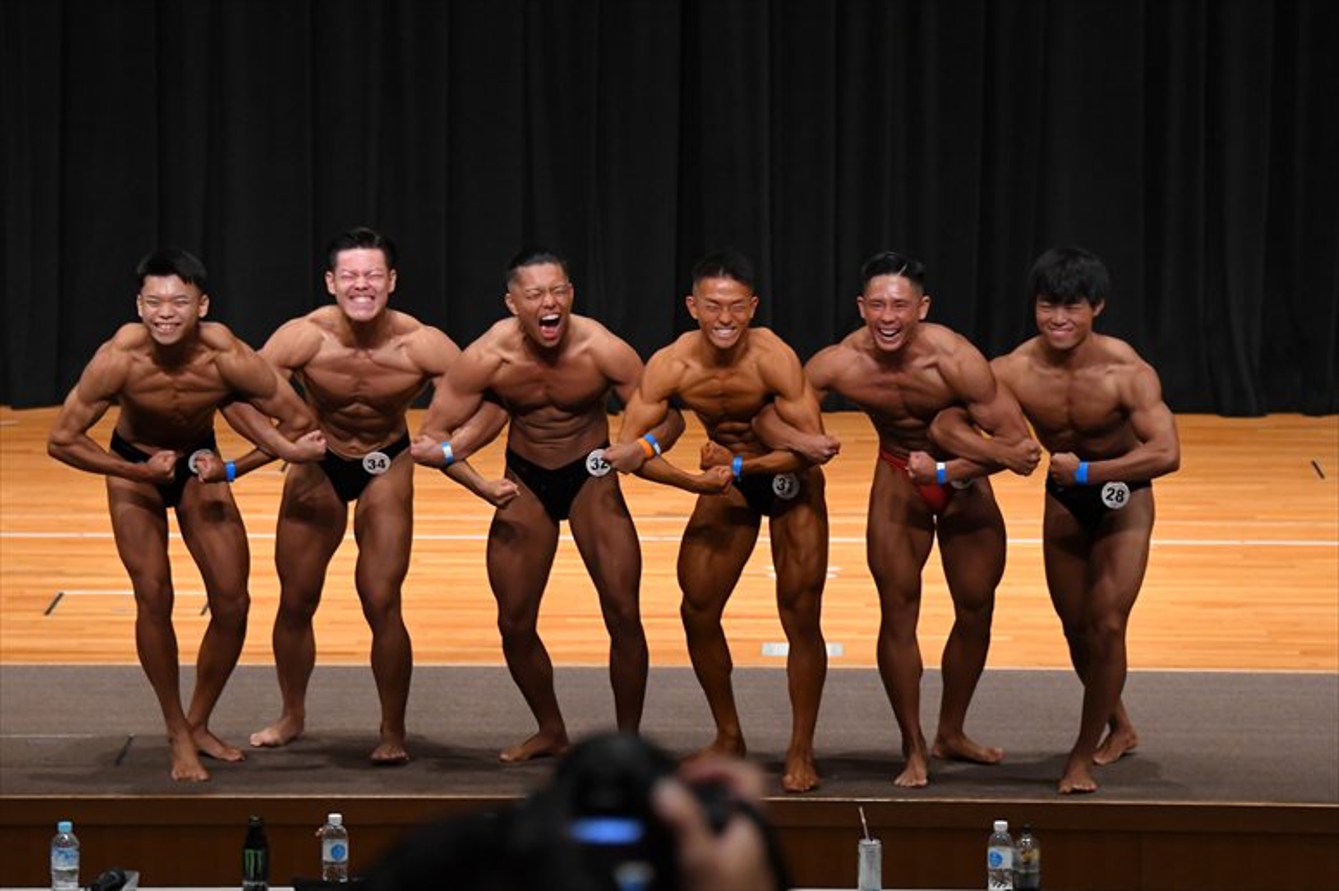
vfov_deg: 7.5
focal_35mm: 183
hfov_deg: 11.2
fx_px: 6803
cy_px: 446
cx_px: 670
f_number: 5.6
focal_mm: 122
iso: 4000
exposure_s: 1/400
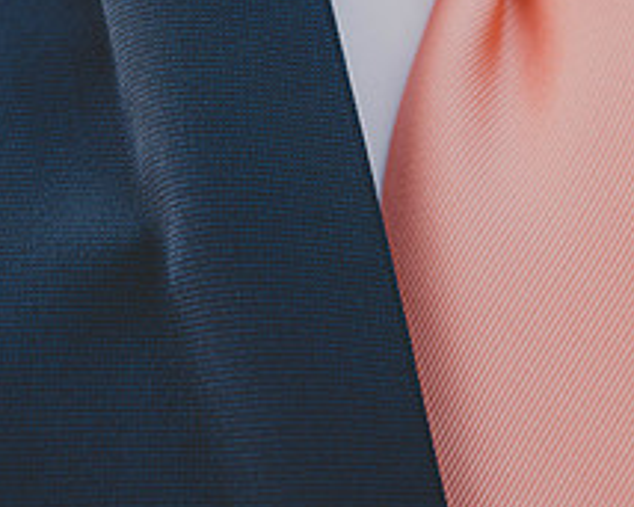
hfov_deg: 14.6
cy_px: 151
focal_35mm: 127
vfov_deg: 12.1
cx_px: 785
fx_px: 2382
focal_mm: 50
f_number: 2.8
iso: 400
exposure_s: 1/250
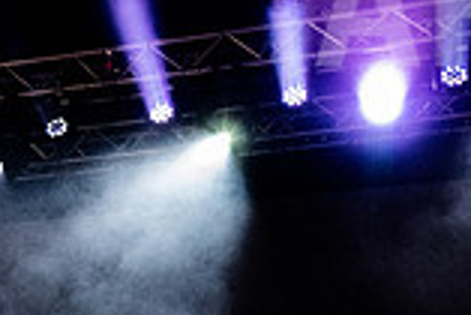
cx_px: -93
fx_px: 1296
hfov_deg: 19.4
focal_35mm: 99
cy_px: 364
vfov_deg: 13.5
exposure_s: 1/640
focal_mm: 25
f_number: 4
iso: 6400
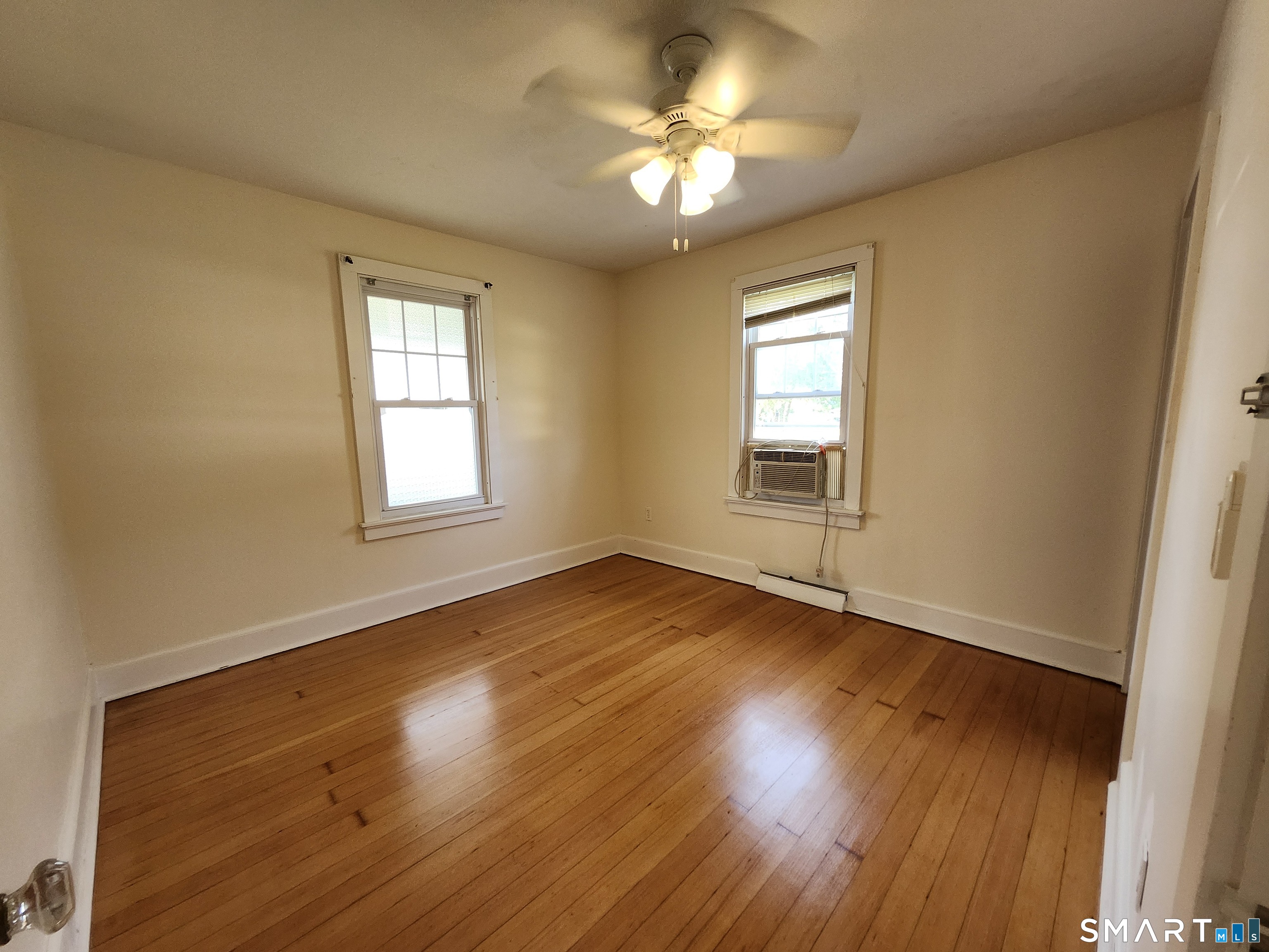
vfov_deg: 89.9
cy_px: 476
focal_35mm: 13
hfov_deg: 106.2
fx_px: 477
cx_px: 634
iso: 160
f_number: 2.2
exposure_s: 1/60
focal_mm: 1.74
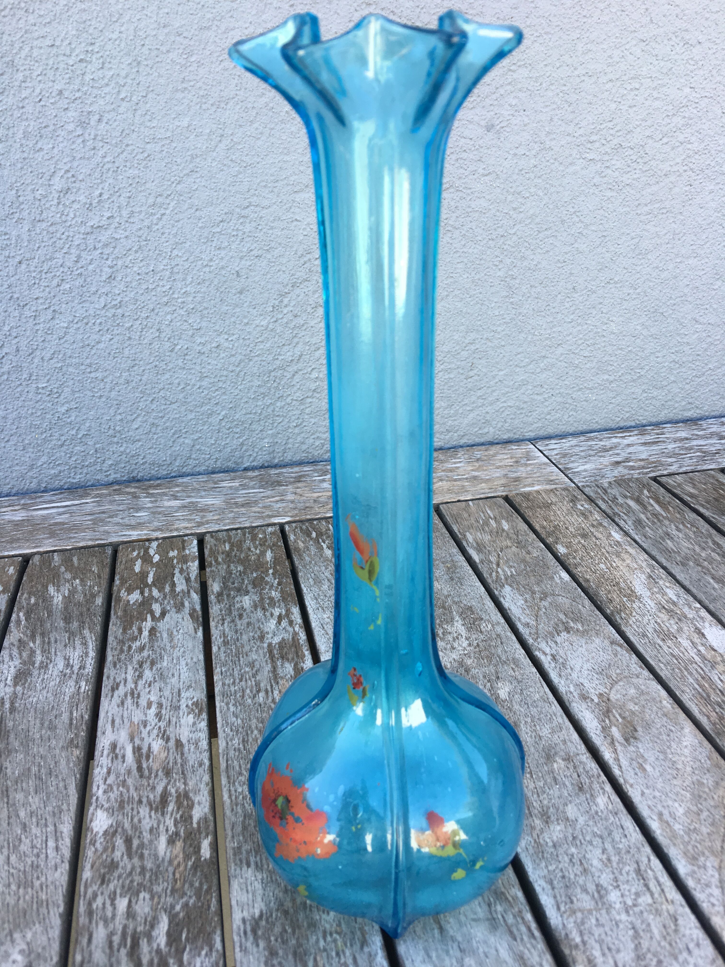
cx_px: 362
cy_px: 484
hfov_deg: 48.2
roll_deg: +0.4
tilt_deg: -24.4
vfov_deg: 61.7
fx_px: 810
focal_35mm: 29
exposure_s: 1/100
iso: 32
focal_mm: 4.15
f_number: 2.2
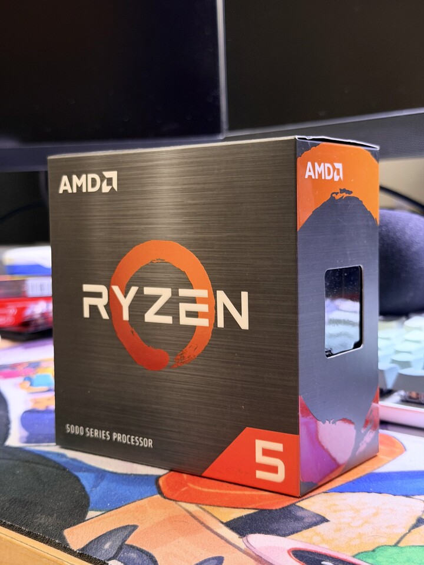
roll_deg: +2.1
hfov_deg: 30.3
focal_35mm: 48
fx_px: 784
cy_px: 282
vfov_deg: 39.7
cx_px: 212
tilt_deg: -5.4
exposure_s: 1/40
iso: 320
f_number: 1.78
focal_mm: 6.76
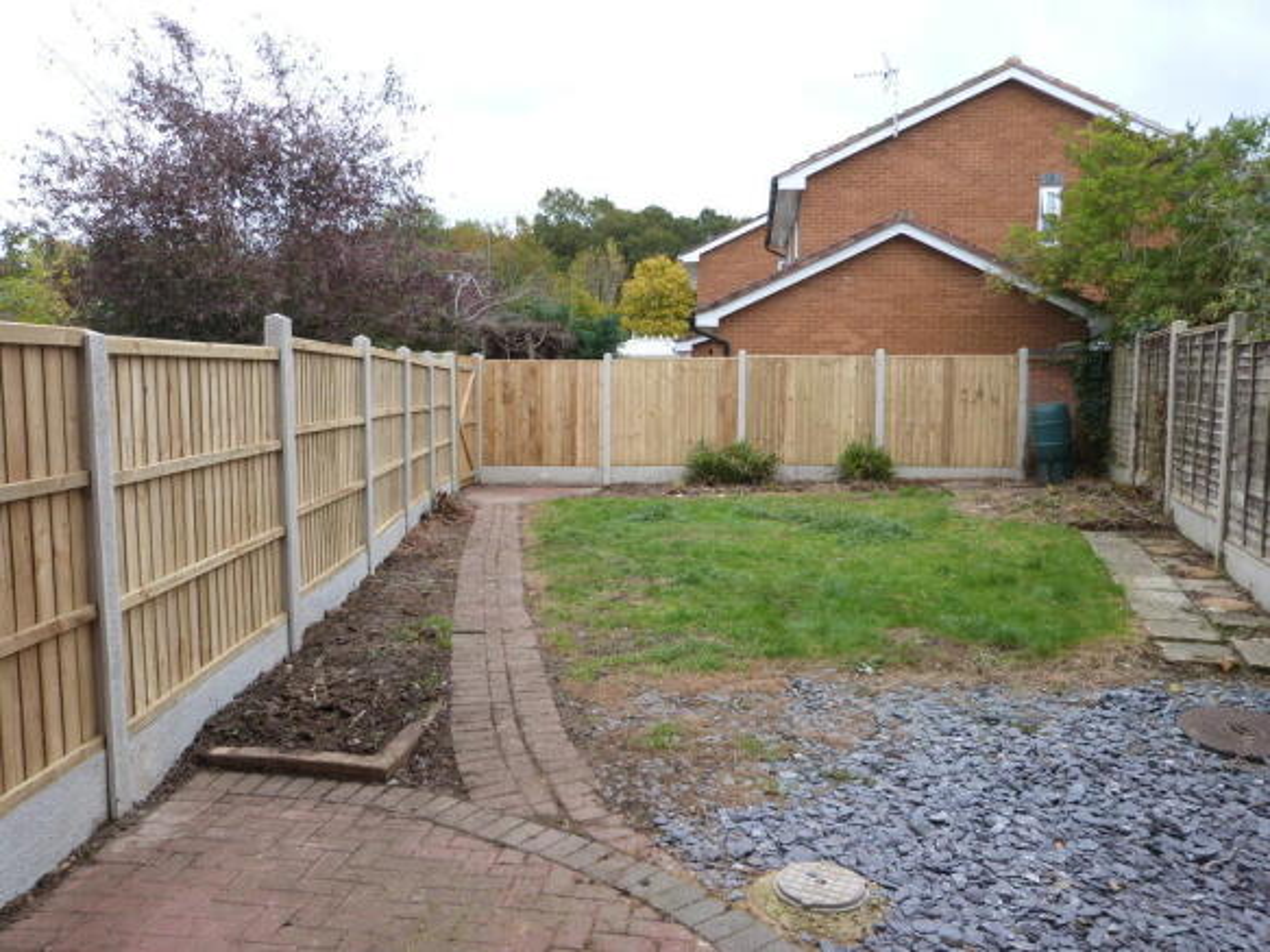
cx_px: 635
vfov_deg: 54.9
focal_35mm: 25
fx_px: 917
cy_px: 476
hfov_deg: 69.4
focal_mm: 4.5
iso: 100
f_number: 2.8
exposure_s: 1/100
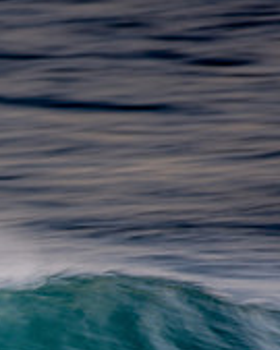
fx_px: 25049
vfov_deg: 0.8
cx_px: -278
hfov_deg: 0.6
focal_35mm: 2416
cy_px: 332
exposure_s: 1/20
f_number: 5.6
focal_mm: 500
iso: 140
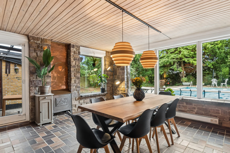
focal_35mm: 20
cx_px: 115
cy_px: 76
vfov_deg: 61.3
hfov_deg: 83.3
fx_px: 129
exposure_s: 2
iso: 200
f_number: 8
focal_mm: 13.5
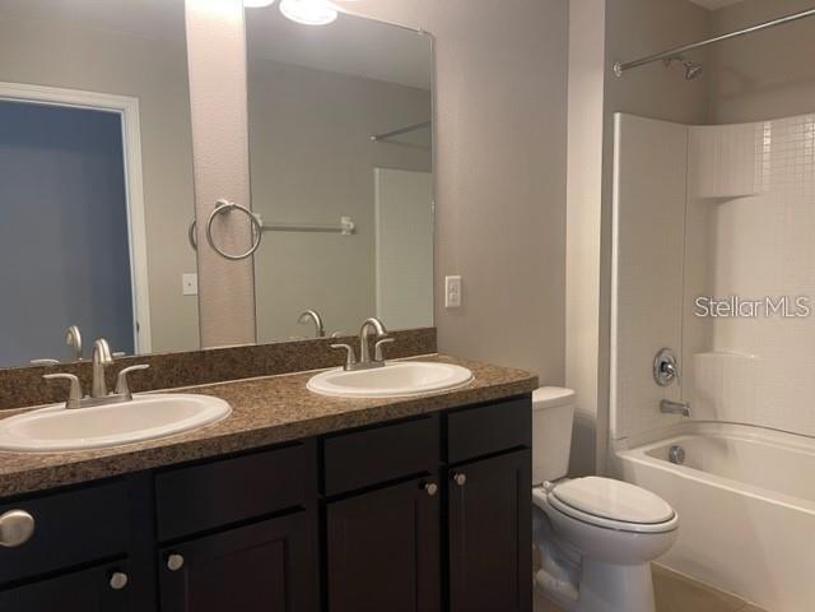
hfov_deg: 67.3
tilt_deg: -4.8
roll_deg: +0.4
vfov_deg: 53.1
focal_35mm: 26
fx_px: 612
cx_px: 408
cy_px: 306
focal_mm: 5.1
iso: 80
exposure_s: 1/60
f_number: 1.6
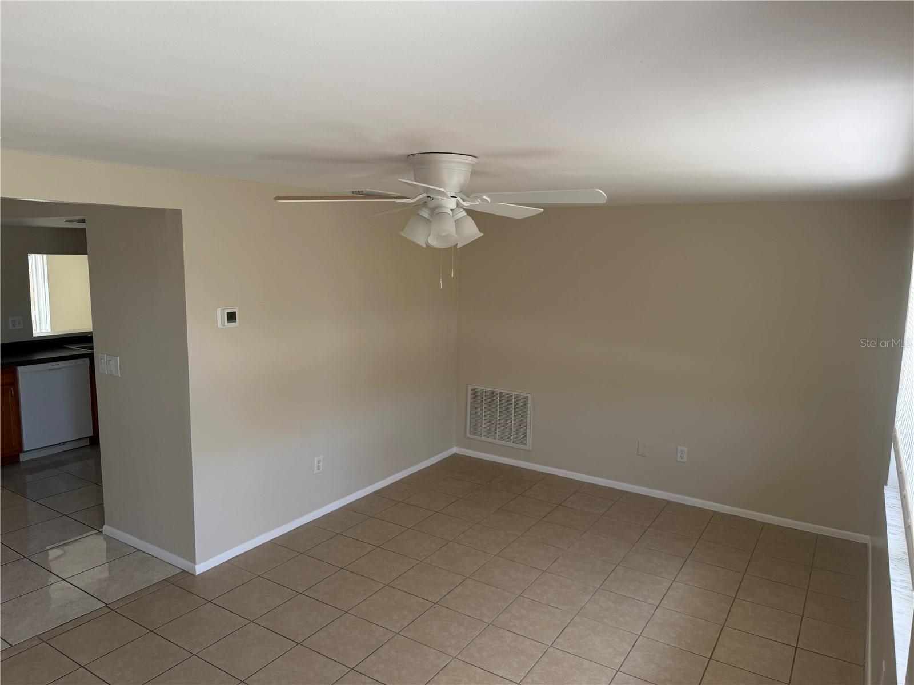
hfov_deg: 71.6
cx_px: 457
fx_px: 634
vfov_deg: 56.8
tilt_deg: -7.6
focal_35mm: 24
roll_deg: -1.0
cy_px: 342
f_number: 1.78
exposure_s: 1/121
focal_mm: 6.76
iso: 50
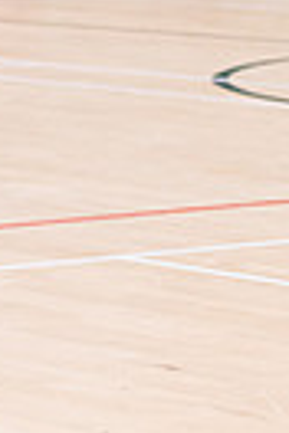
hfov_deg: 4.6
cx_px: -499
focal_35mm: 290
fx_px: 3492
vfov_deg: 7.0
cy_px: -228
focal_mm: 57
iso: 2500
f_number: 3.2
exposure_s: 1/400
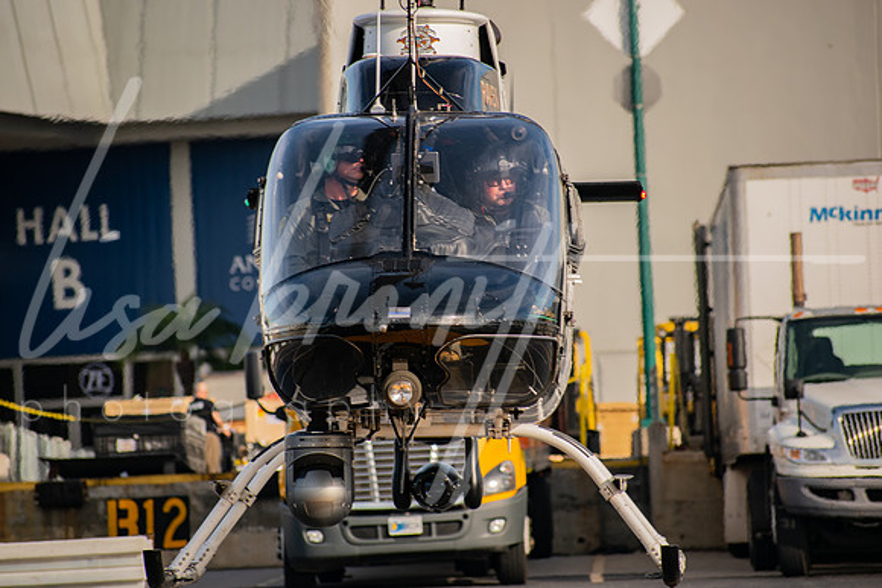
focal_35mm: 292
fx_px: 7168
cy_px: 294
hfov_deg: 7.0
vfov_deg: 4.7
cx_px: 441
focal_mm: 195
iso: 100
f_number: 5.3
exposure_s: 1/500
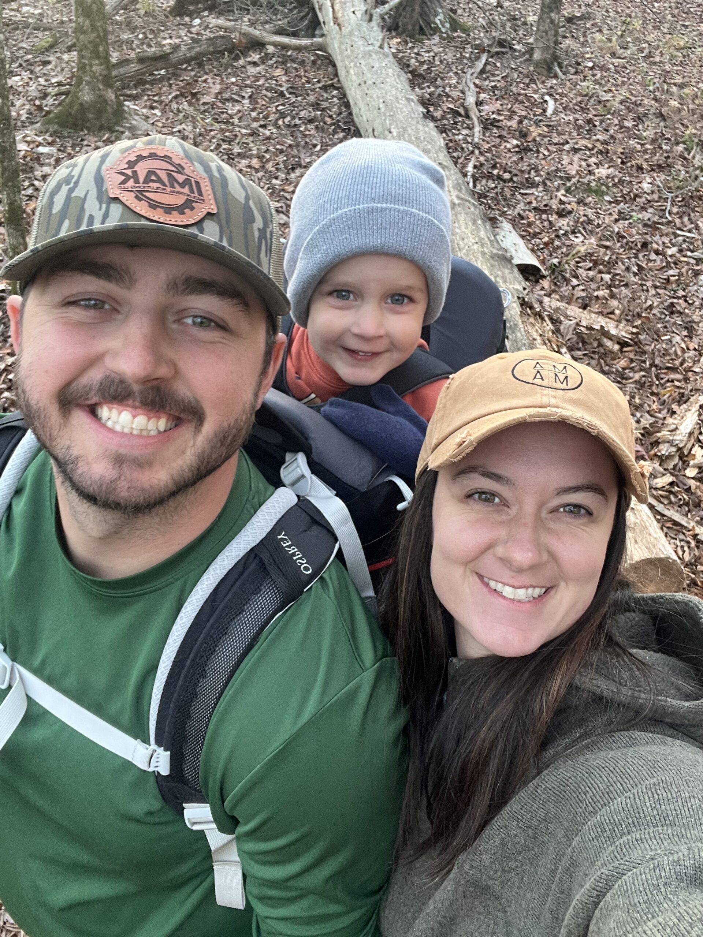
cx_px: 352
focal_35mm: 30
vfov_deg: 60.0
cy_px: 468
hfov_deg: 46.8
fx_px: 812
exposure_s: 1/60
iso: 100
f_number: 2.2
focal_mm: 2.71
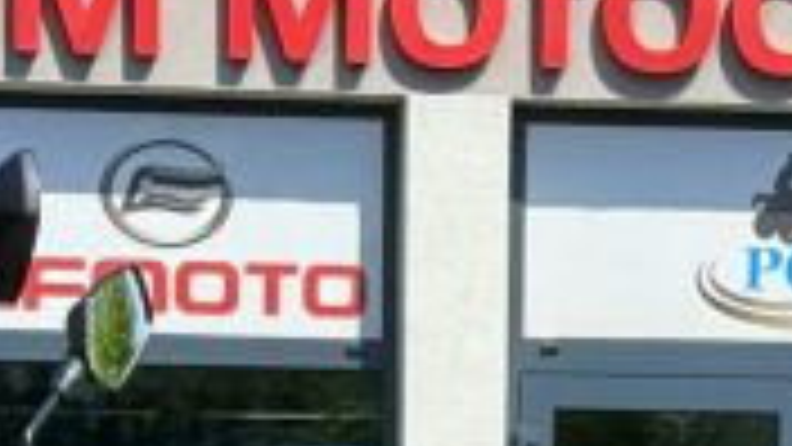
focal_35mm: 238
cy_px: 1000
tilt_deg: -2.3
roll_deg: -0.7
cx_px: 536
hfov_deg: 9.1
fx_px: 4998
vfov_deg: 5.0
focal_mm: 6.76
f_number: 1.78
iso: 80
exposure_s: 1/3704
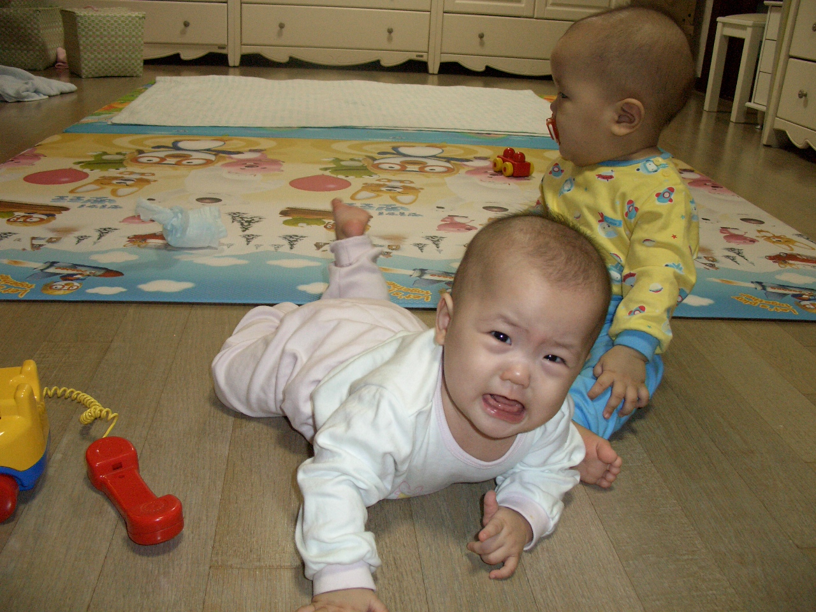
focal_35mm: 33
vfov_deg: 42.9
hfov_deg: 55.4
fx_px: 778
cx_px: 408
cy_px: 306
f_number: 2.8
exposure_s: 1/60
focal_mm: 7.1
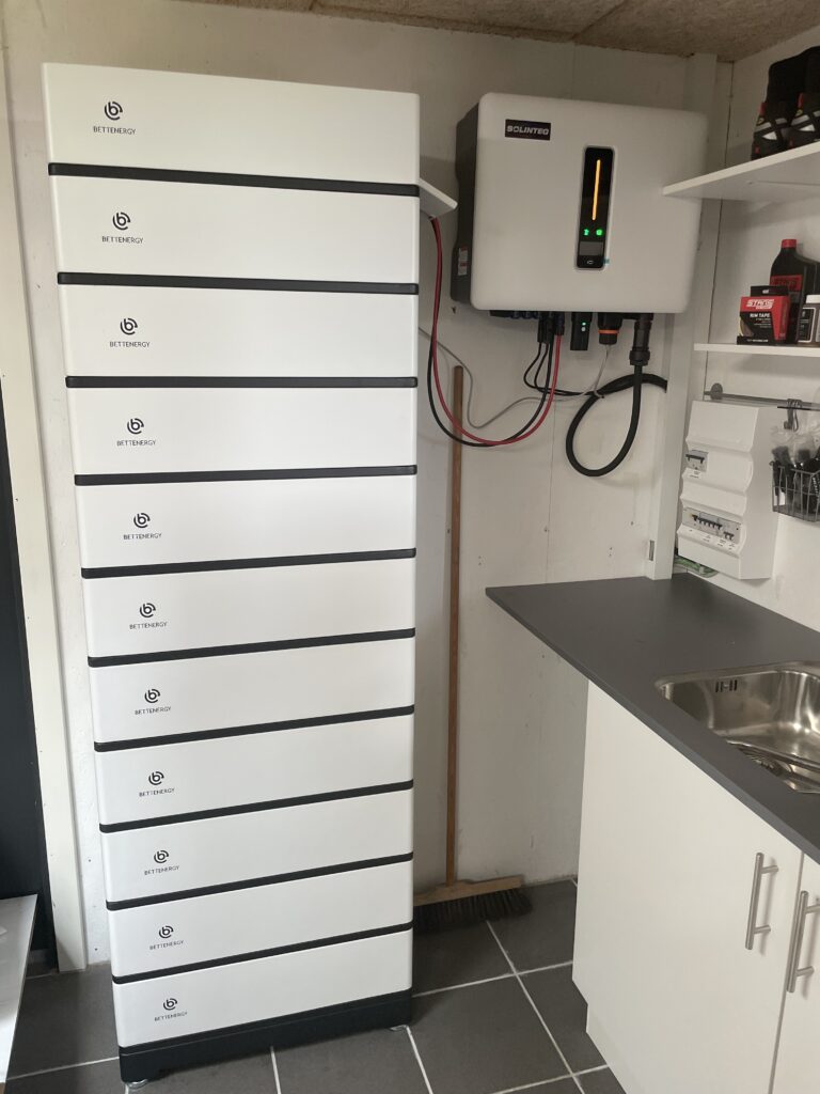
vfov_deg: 67.3
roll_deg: +0.1
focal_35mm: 26
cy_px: 547
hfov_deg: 53.1
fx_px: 821
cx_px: 410
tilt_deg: -12.0
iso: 125
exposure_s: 1/118
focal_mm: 4.2
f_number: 1.6
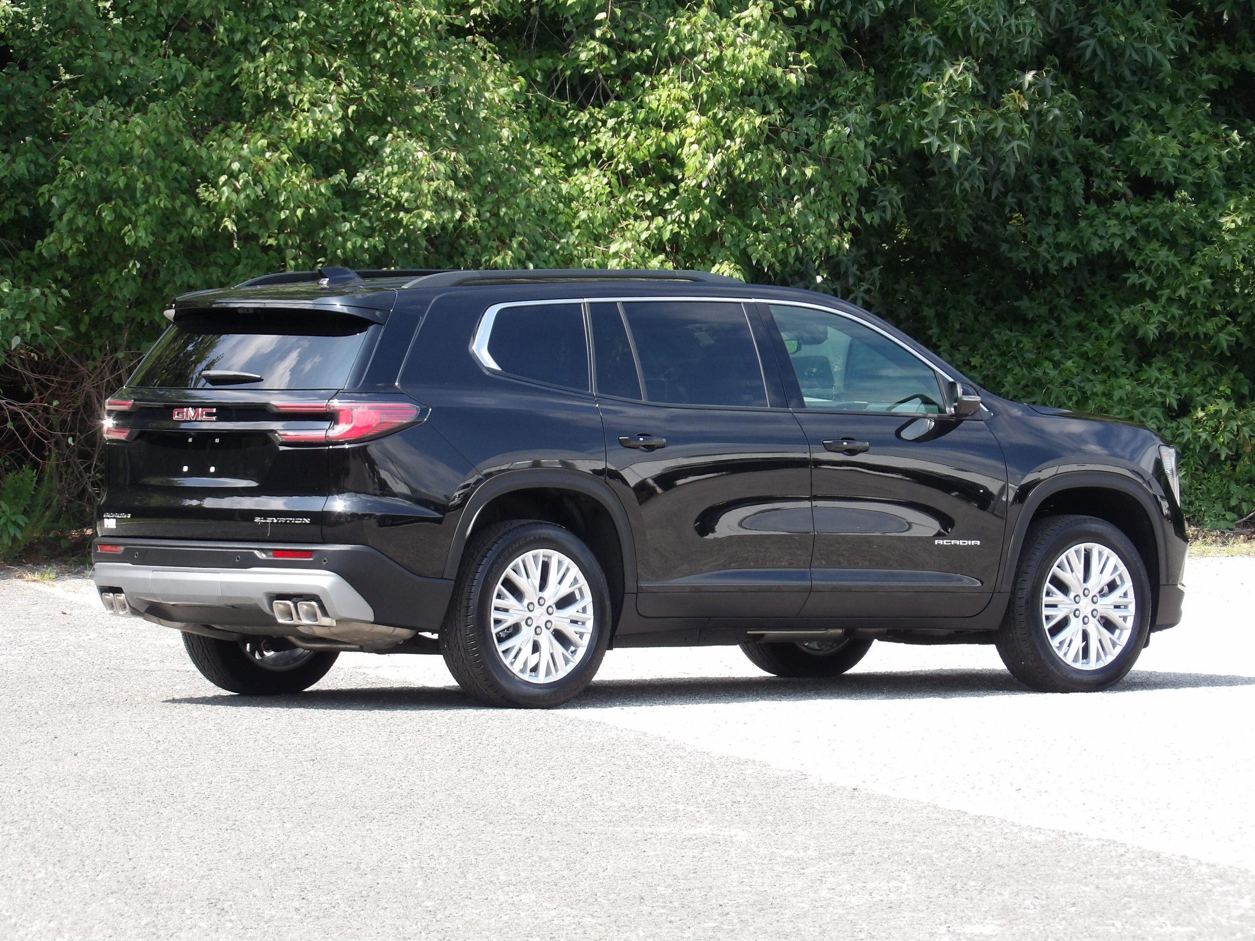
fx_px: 8049
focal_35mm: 222
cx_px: 628
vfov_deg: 6.7
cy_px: 470
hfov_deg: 8.9
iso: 100
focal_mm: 39.8
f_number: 4.5
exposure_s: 1/159
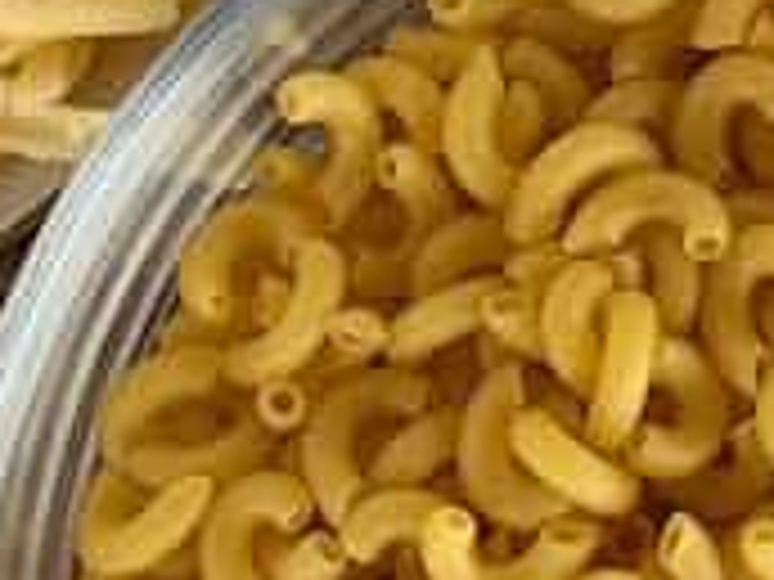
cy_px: -378
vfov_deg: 4.4
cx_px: 504
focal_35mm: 334
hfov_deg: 5.9
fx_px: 7468
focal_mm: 6.8
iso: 64
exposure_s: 1/384
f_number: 1.8
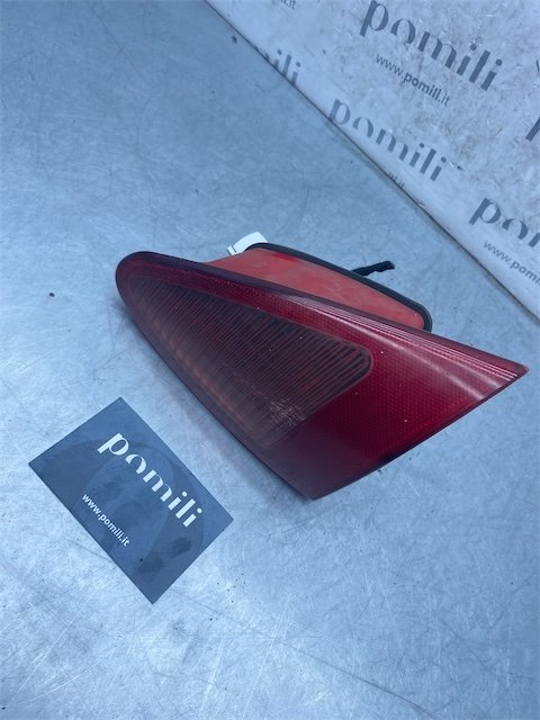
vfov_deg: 67.3
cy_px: 360
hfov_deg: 53.1
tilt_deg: -54.2
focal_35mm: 26
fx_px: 541
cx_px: 270
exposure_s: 1/839
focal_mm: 4.25
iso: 32
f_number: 1.8
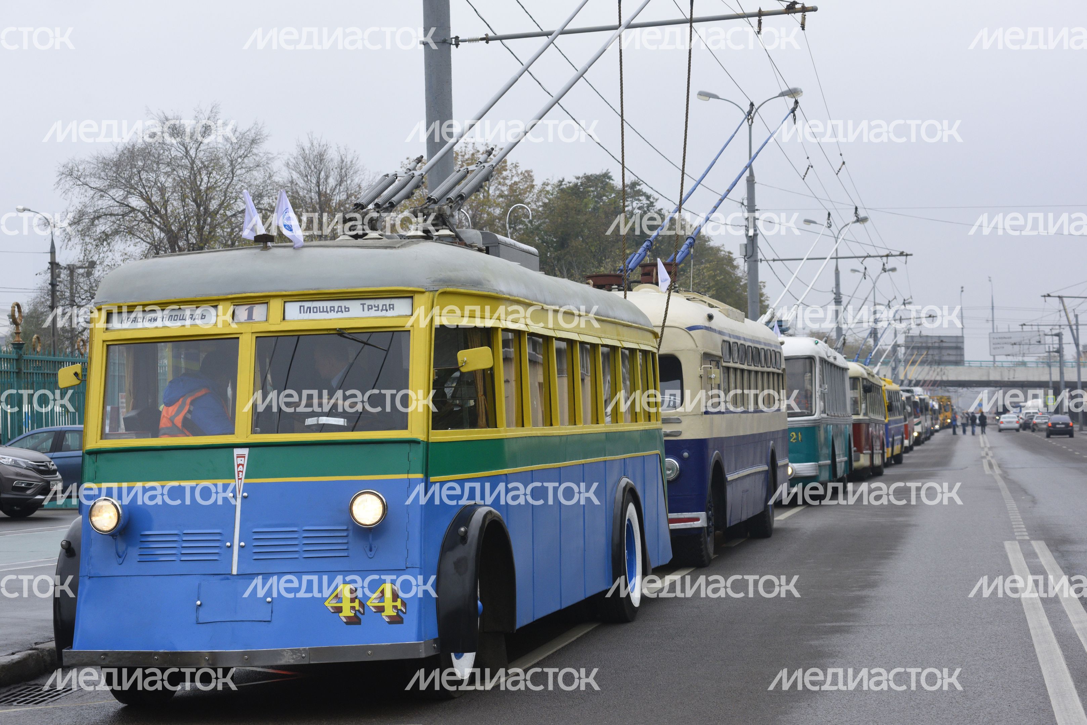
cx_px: 544
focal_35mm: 80
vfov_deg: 17.1
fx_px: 2416
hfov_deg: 25.4
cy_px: 362
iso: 1000
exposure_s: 1/400
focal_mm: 80
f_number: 8
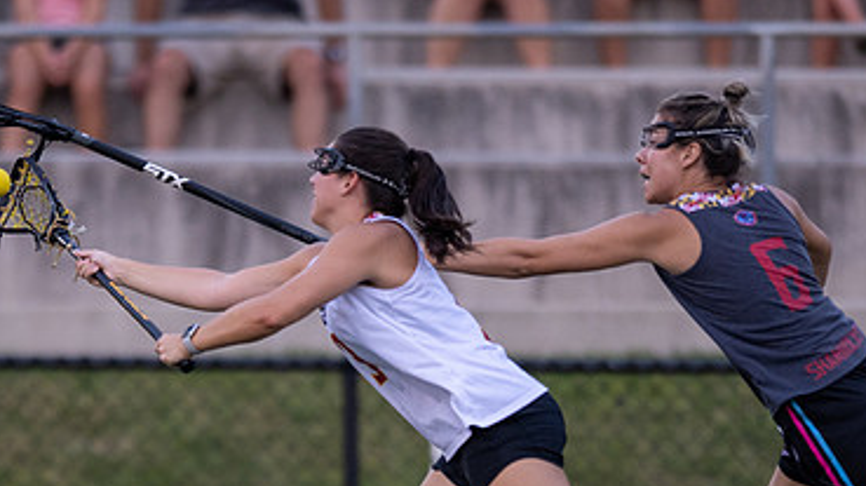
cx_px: 342
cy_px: 605
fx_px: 26069
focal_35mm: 1136
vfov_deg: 1.1
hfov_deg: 1.9
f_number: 2.8
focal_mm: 400
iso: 1250
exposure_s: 1/1250
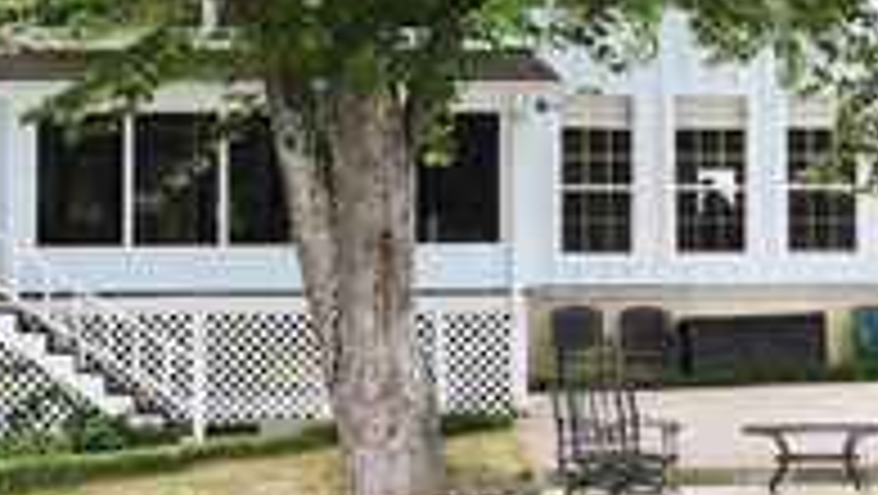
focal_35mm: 121
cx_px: 491
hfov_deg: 17.7
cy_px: 198
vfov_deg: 10.0
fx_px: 2819
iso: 400
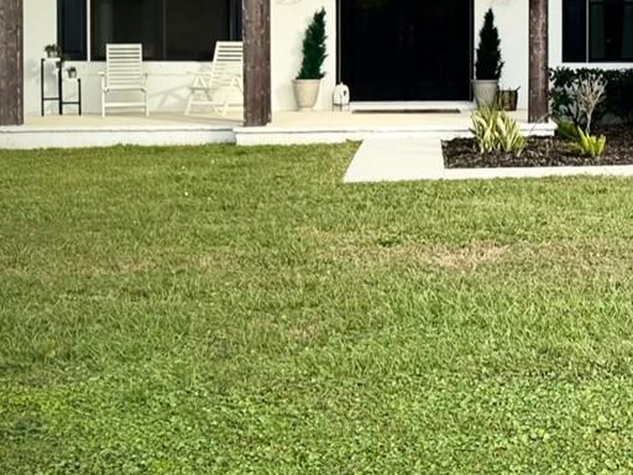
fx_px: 1371
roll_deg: -0.3
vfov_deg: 19.4
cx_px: 792
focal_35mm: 75
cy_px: 66
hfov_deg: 23.4
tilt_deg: -1.1
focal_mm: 6.76
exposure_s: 1/2604
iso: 80
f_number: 1.78
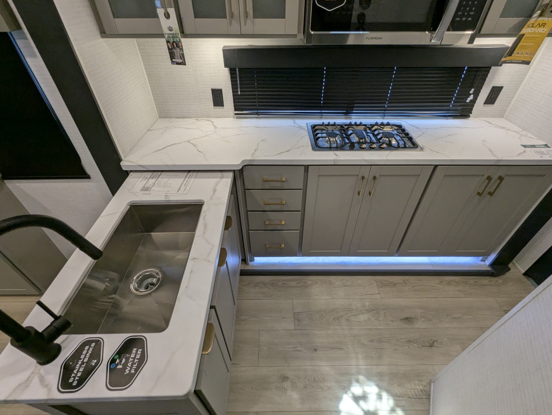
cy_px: 208
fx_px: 255
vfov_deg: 78.2
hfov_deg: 94.4
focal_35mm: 16
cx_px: 276
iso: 148
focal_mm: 2.35
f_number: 2.2
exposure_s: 1/179
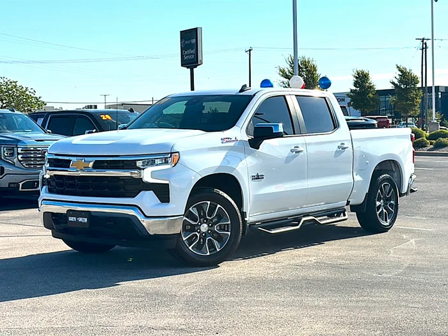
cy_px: 168
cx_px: 224
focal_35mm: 55
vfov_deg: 26.6
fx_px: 712
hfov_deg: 34.9
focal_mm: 6.86
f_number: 1.78
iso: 64
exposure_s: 1/5917
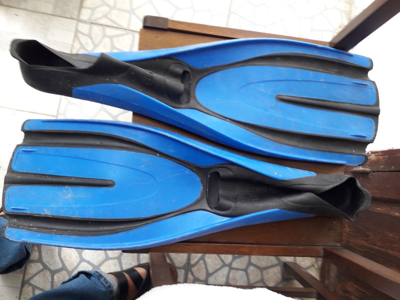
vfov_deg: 51.4
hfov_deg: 65.3
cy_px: 150
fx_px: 312
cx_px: 200
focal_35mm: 27
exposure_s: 1/40
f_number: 1.9
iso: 50
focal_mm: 3.6
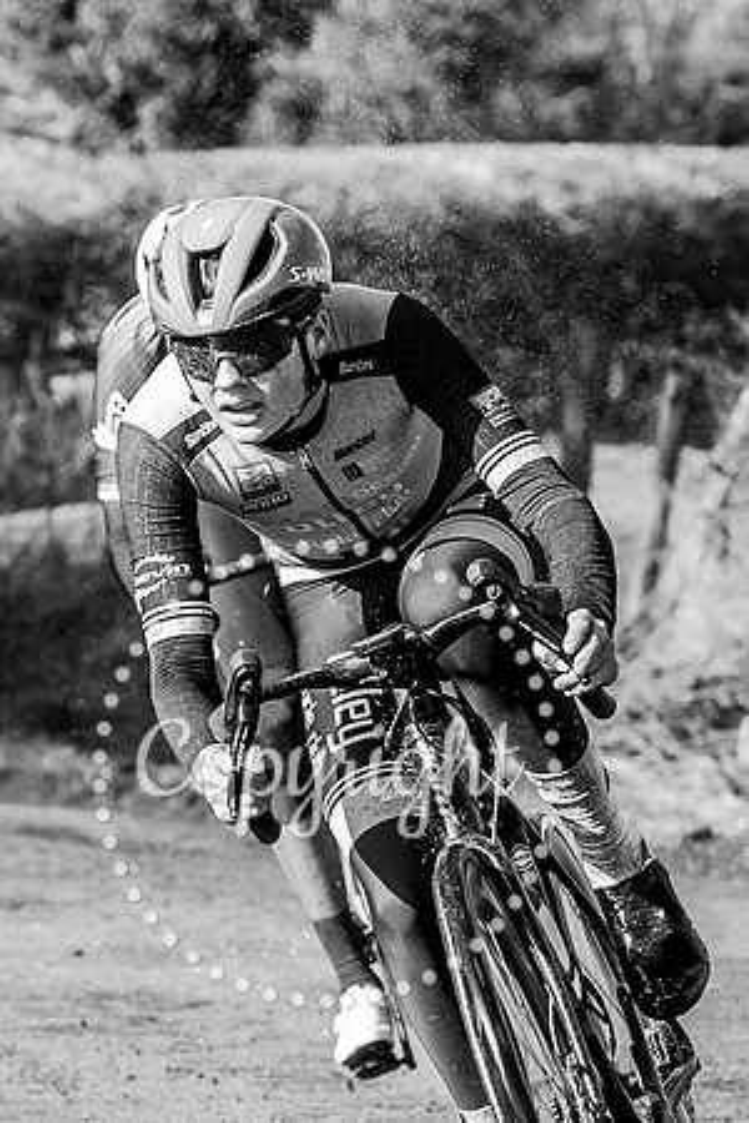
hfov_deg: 3.4
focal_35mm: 400
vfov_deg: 5.2
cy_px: 620
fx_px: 12477
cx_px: 446
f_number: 4.5
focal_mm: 101
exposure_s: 1/800
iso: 320
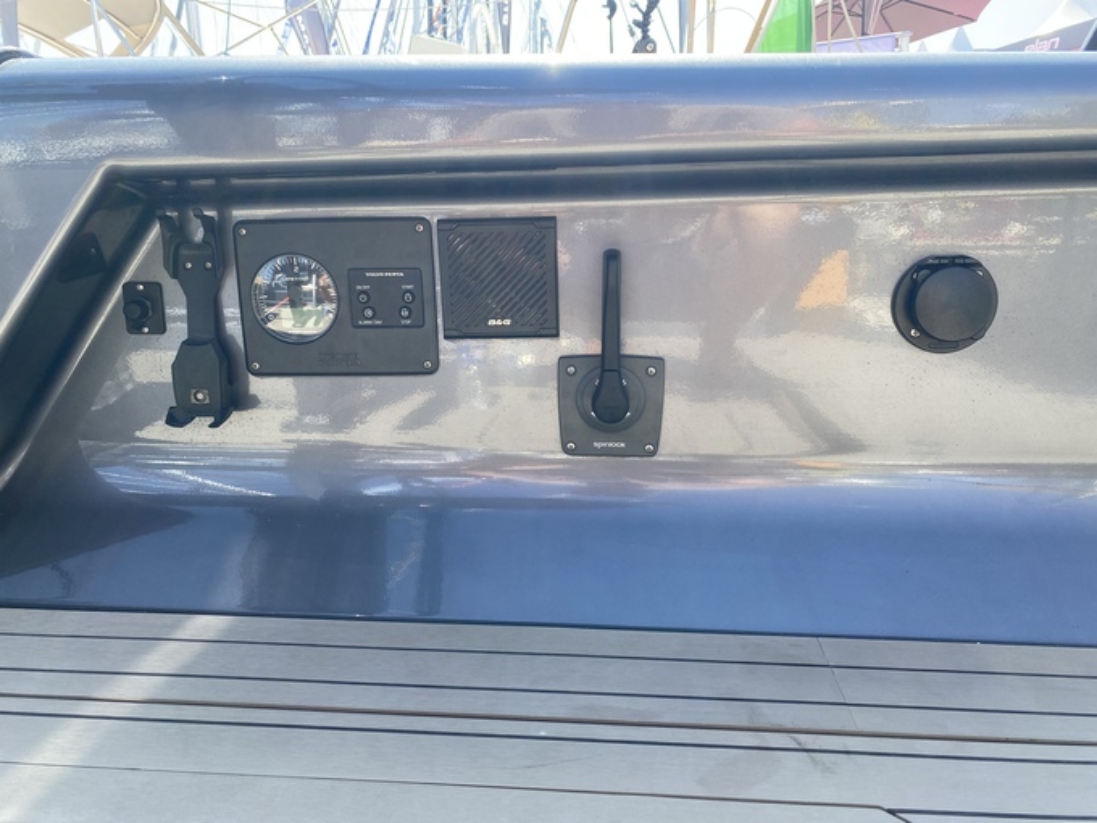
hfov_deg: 67.3
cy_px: 412
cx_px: 548
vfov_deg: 53.1
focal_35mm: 26
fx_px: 824
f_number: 1.8
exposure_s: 1/439
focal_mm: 4.25
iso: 32
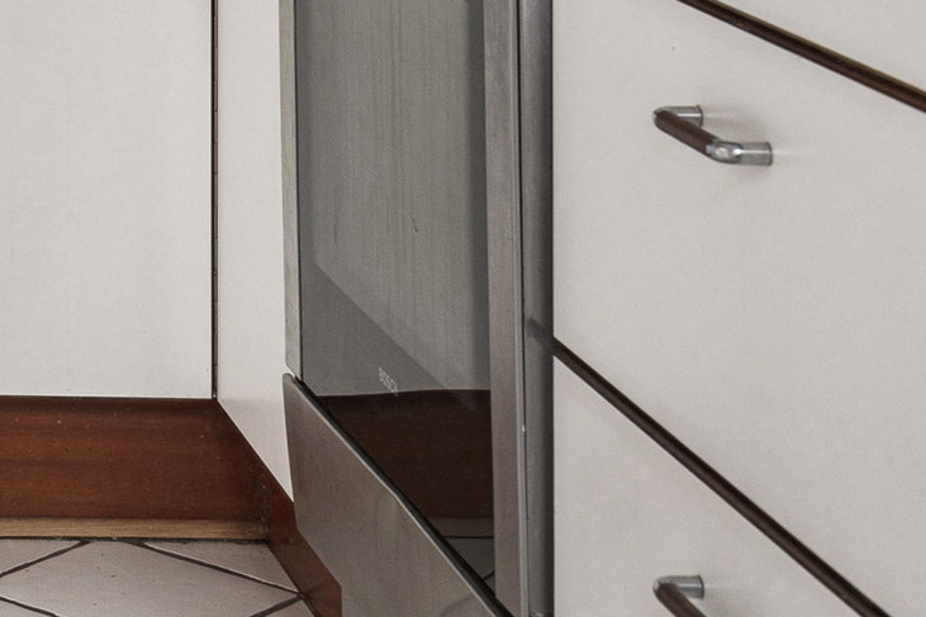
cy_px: -454
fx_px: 3060
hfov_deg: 15.3
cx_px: -622
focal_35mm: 119
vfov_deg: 10.9
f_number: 9
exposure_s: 1/6
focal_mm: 29
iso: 200
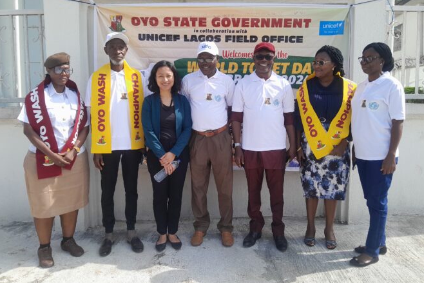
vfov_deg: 46.4
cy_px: 132
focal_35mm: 28
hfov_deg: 65.5
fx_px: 330
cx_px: 217
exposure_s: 1/327
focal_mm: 3.98
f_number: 1.8
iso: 40
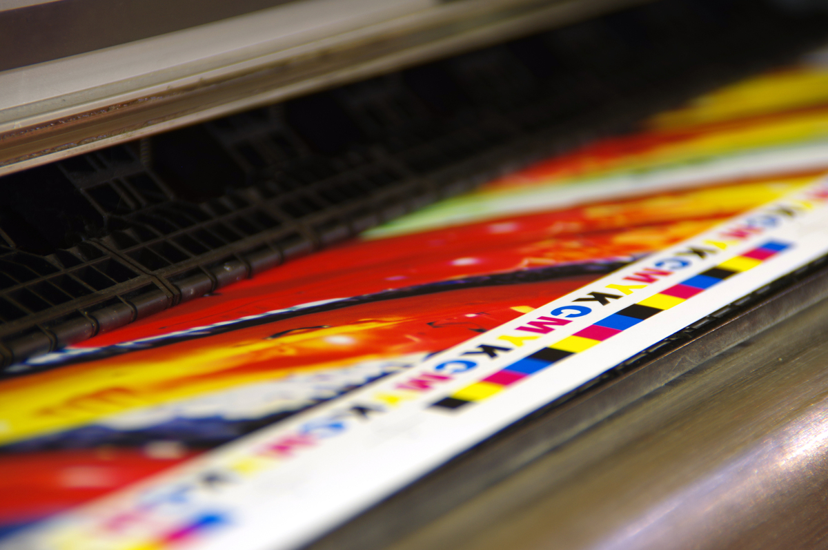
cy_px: 275
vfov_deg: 4.6
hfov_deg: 6.9
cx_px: 414
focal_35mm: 300
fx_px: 6892
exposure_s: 1/5
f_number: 6.3
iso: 200
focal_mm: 200
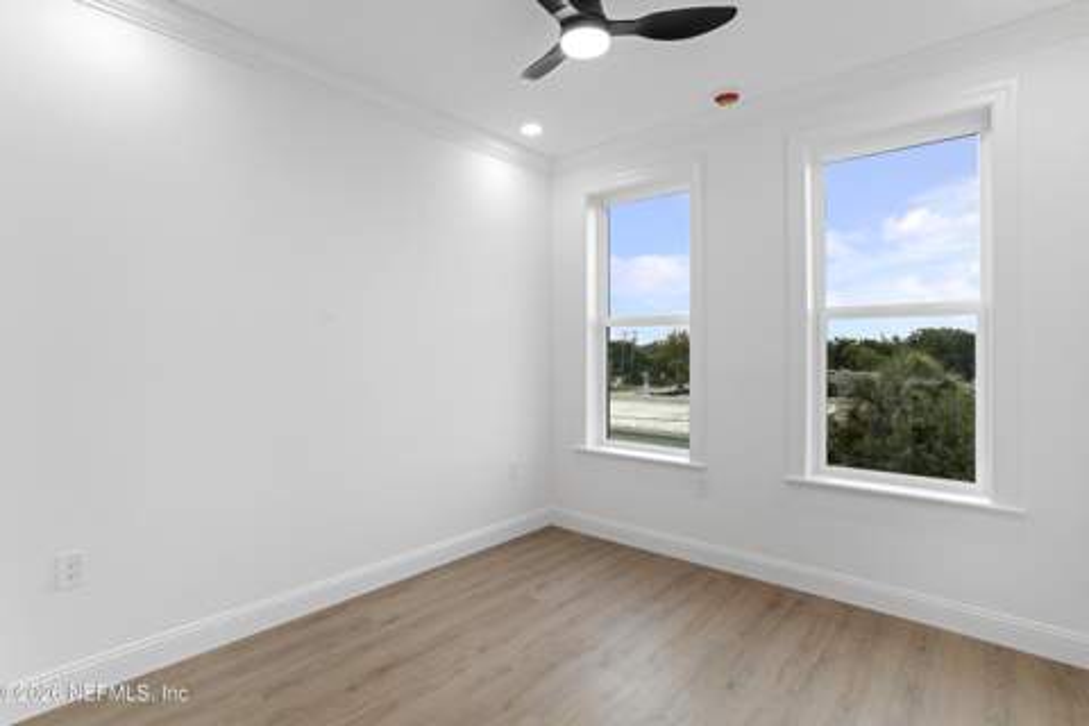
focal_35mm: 17
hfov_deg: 93.3
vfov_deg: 70.4
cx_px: 544
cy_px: 363
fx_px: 514
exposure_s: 1/50
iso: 800
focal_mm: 17
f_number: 8
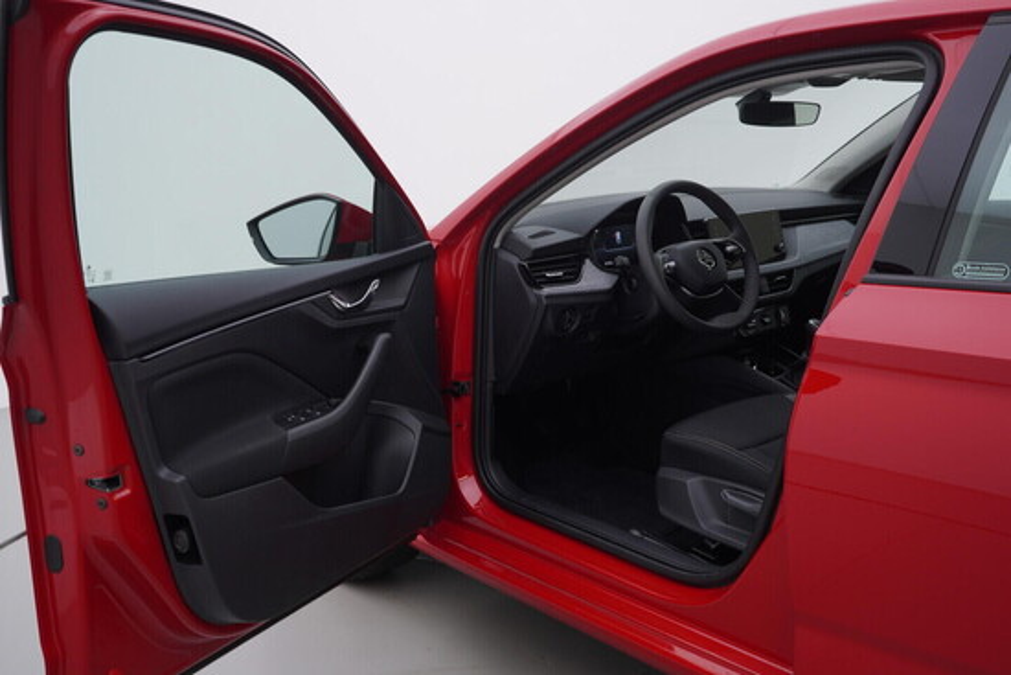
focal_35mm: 36
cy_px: 338
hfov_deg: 53.1
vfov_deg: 36.9
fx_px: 1011
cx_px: 506
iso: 125
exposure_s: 1/80
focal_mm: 24
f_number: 4
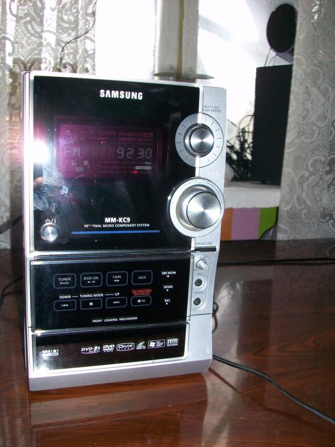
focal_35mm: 32
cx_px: 168
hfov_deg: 44.2
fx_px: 413
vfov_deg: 56.8
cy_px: 224
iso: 120
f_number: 2.8
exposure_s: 1/60
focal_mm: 5.7
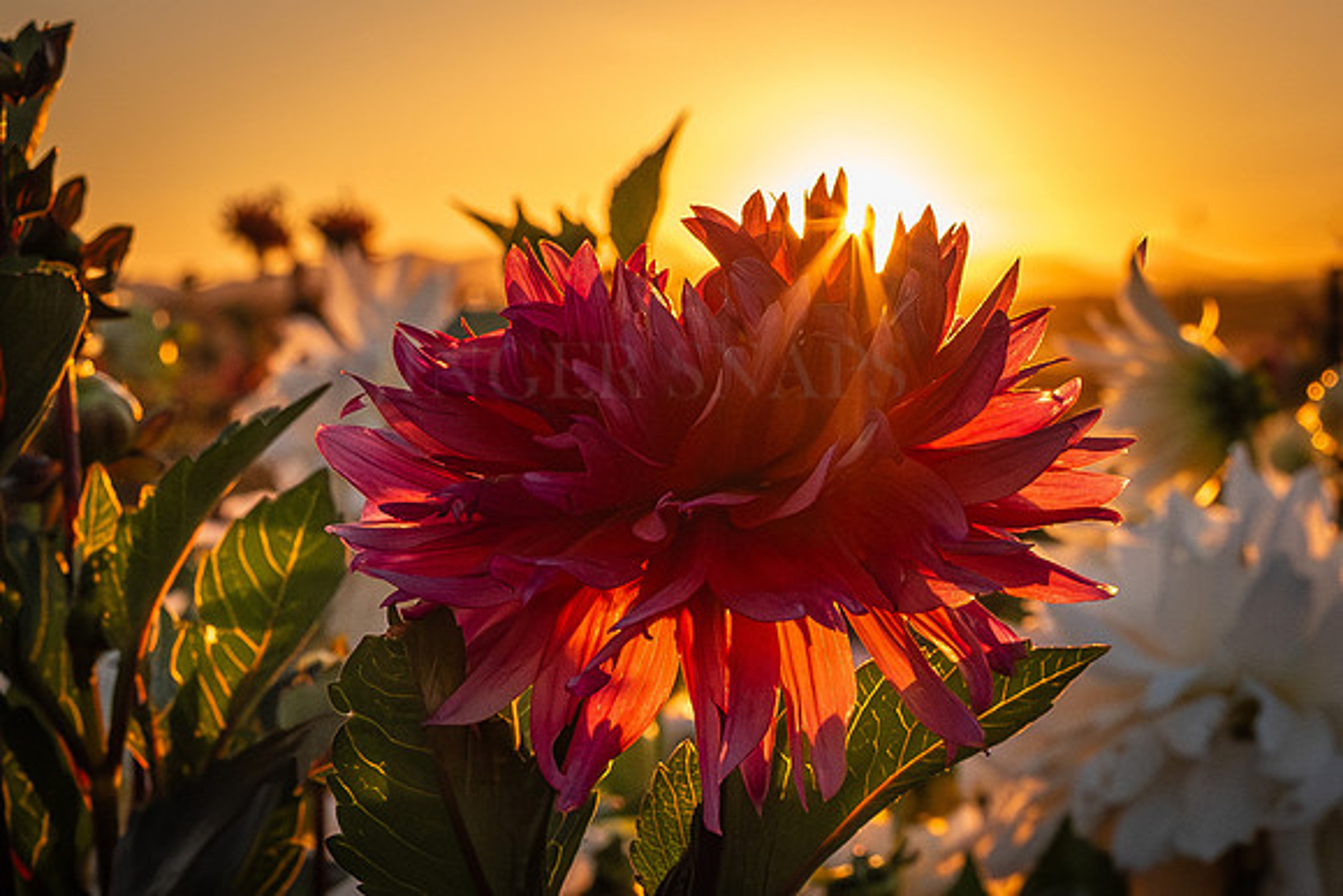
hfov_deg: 23.6
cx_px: 885
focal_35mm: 86
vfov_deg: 15.9
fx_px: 3199
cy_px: 424
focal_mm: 28
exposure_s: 1/1600
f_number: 9
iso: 1600
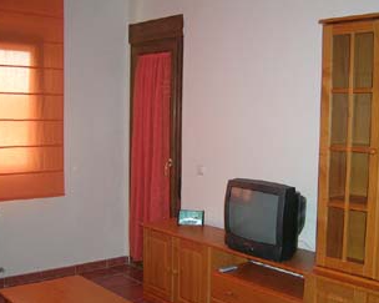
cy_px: 185
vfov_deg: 33.3
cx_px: 233
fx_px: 505
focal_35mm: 45
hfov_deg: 40.9
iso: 141
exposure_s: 1/60.1
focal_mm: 5.4
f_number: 2.8
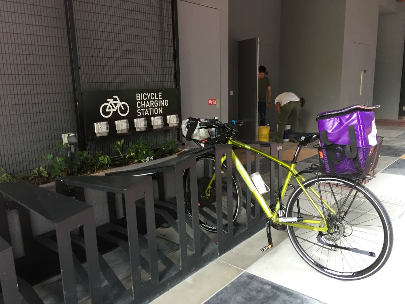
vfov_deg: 48.2
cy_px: 152
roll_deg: +0.7
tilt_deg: -10.3
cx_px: 202
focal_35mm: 29
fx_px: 339
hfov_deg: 61.7
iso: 100
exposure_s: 1/33
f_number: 2.2
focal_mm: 4.15
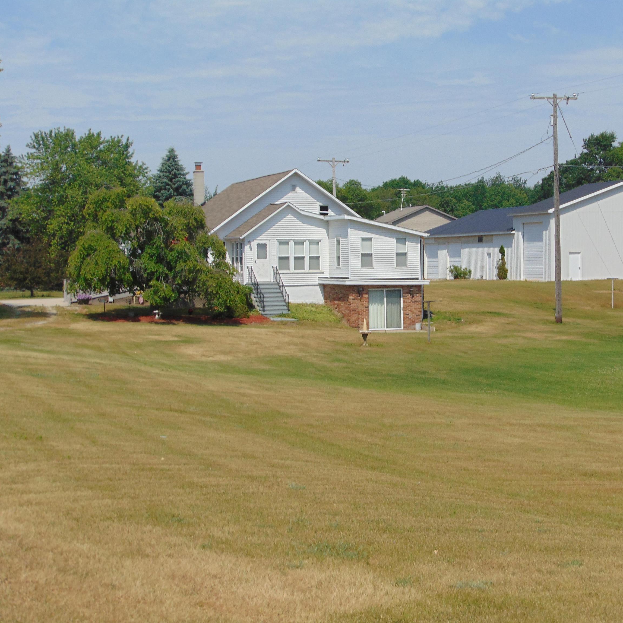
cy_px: 312
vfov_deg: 24.3
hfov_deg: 24.3
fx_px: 1446
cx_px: 381
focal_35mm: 71
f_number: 9.3
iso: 80
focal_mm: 10.8
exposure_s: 1/250
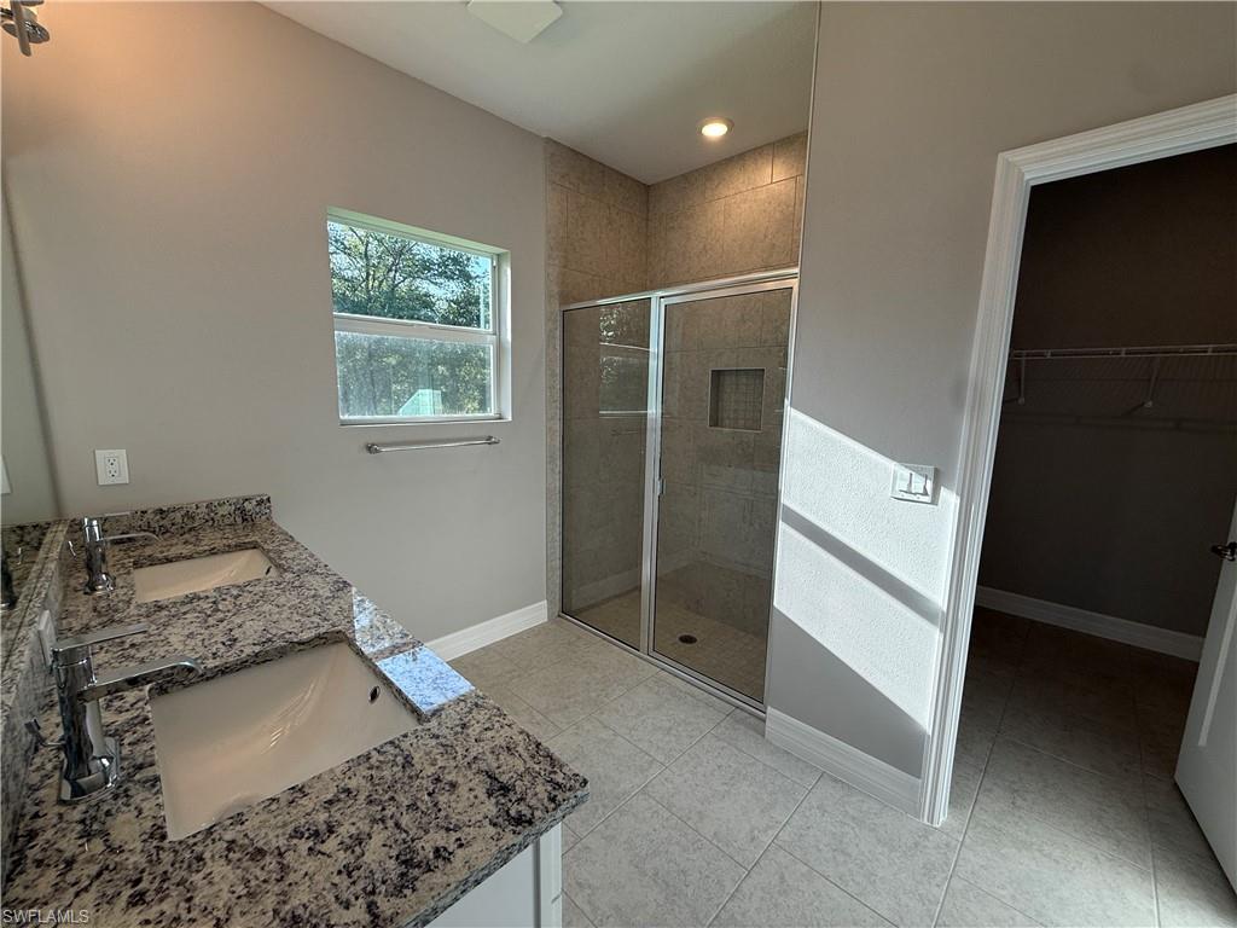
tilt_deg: -8.6
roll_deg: -1.4
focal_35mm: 14
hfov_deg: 102.1
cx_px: 618
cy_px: 464
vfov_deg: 85.7
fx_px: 500
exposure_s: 1/192
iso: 50
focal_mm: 2.22
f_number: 2.2
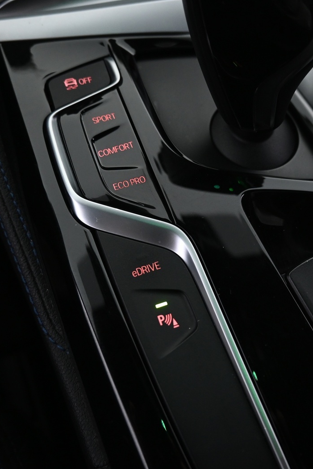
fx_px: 482
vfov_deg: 51.9
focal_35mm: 37
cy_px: 231
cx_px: 213
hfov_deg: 35.5
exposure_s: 1/25
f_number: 3.5
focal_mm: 16
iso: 1000
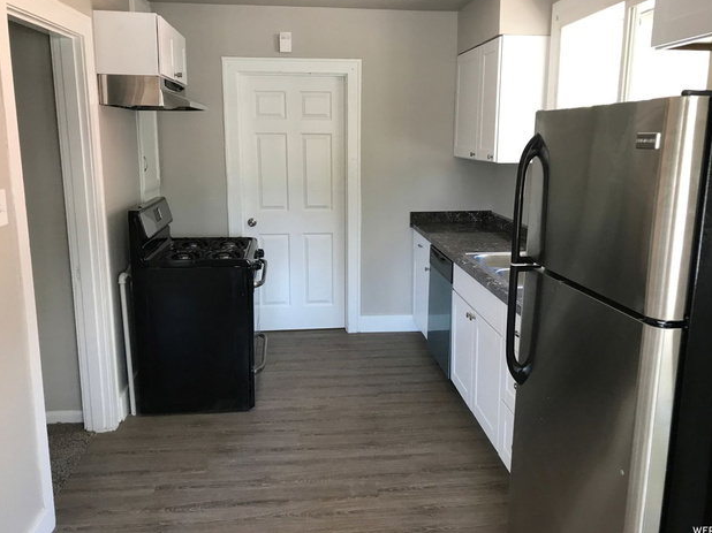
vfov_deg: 48.2
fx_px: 596
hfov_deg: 61.7
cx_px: 366
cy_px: 259
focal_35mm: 29
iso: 32
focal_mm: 3.99
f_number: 1.8
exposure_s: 1/31
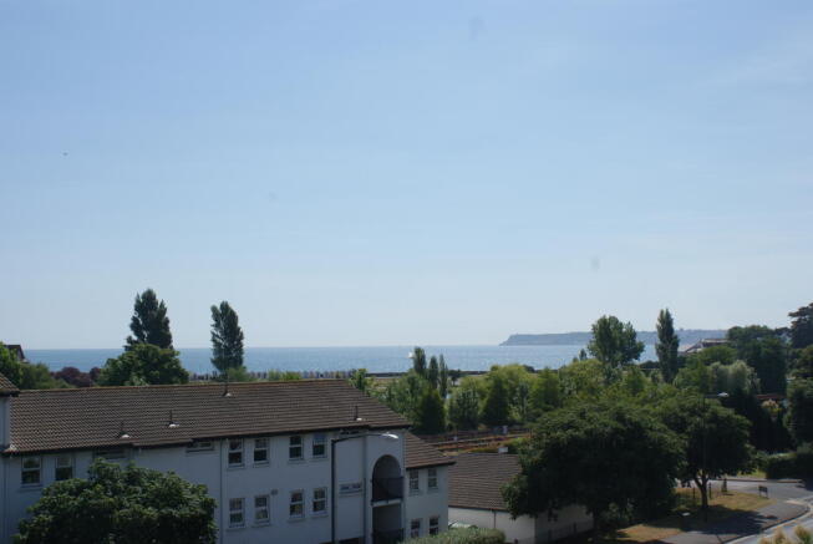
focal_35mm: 45
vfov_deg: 29.9
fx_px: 1017
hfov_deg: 43.6
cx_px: 406
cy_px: 272
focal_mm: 30
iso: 100
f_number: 13
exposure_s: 1/200
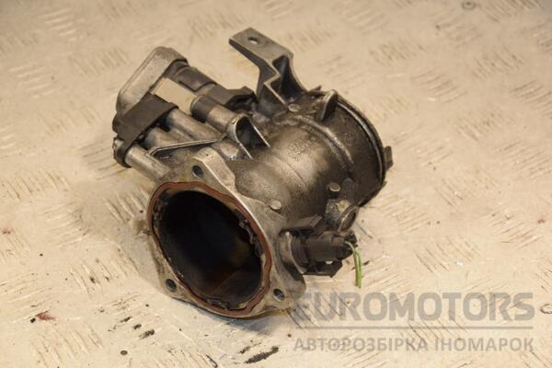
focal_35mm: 105
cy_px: 184
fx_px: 1610
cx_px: 276
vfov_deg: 13.0
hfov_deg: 19.5
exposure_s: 1/200
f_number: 5.6
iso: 800
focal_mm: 70
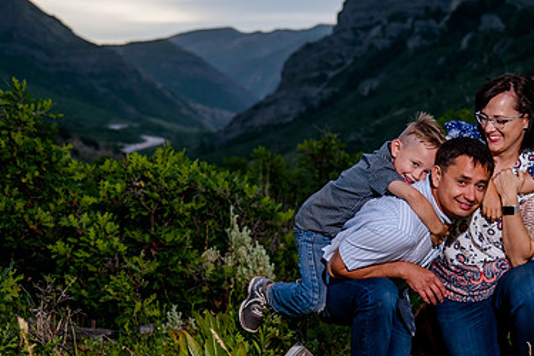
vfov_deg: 12.4
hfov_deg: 18.4
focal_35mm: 110
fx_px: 1632
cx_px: 423
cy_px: 279
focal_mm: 58
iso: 400
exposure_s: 1/250
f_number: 4.5
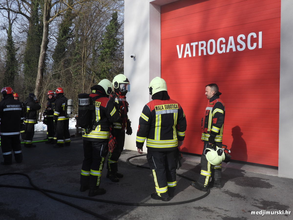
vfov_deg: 40.7
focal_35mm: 35
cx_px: 146
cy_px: 110
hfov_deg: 52.6
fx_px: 296
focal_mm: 6.3
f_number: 3.2
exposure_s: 1/1600
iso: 100
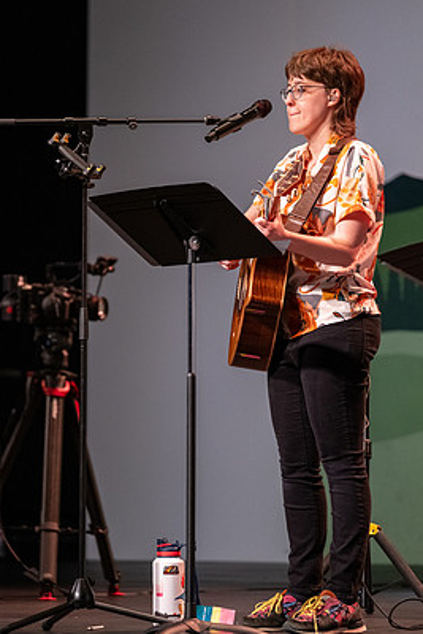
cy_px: 317
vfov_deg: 8.7
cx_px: 219
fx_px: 4156
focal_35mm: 236
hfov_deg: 5.8
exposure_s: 1/210
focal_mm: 140
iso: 2500
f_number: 2.8
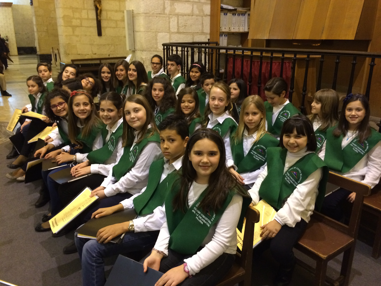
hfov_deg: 61.7
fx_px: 319
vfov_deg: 48.2
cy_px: 143
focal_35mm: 29
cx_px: 190
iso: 320
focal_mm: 4.15
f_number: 2.2
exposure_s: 1/15
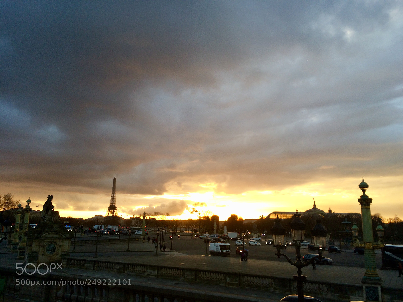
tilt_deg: +11.2
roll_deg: -1.9
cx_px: 202
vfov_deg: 48.2
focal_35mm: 29
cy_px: 151
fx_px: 338
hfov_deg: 61.7
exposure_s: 1/127
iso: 32
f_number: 2.2
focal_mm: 4.15
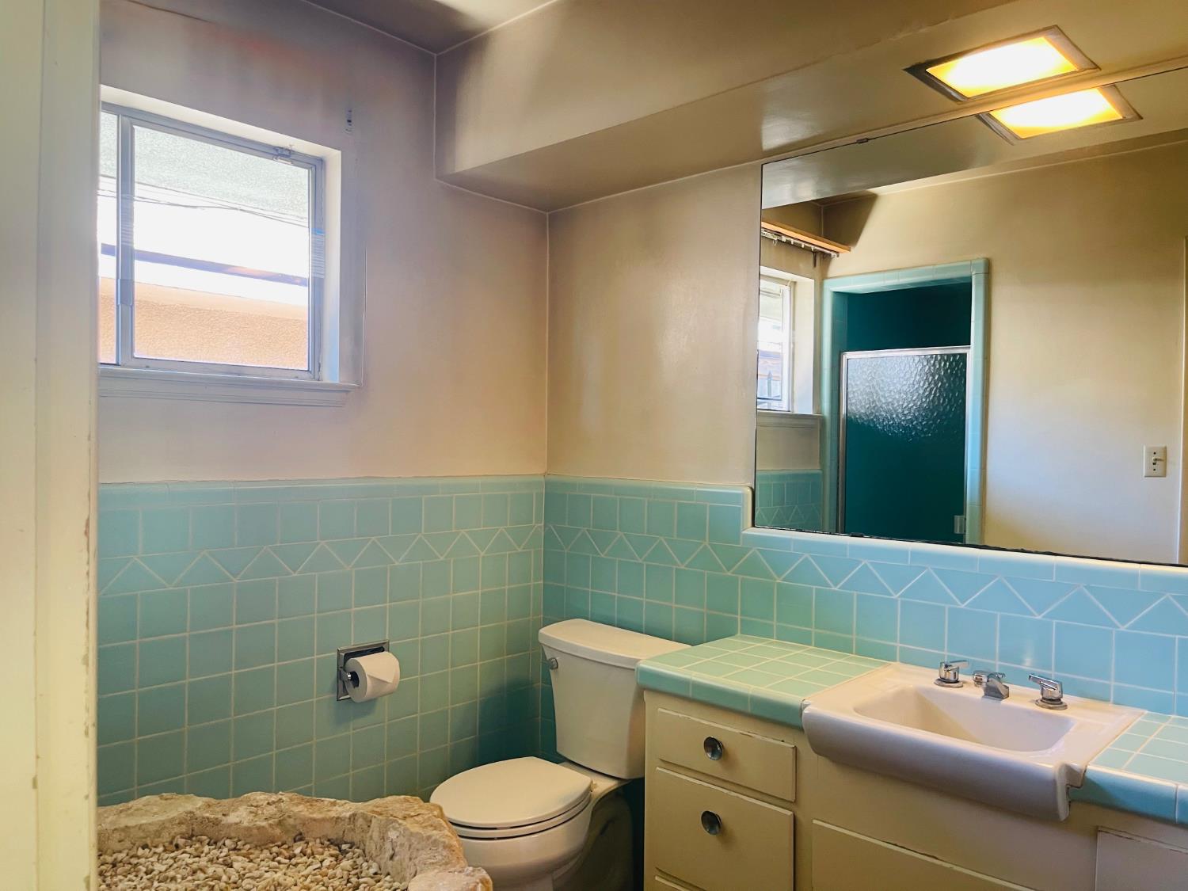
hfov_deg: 69.4
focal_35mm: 25
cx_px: 594
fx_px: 858
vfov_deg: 54.9
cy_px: 446
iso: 125
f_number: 1.6
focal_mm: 5.1
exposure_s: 1/60
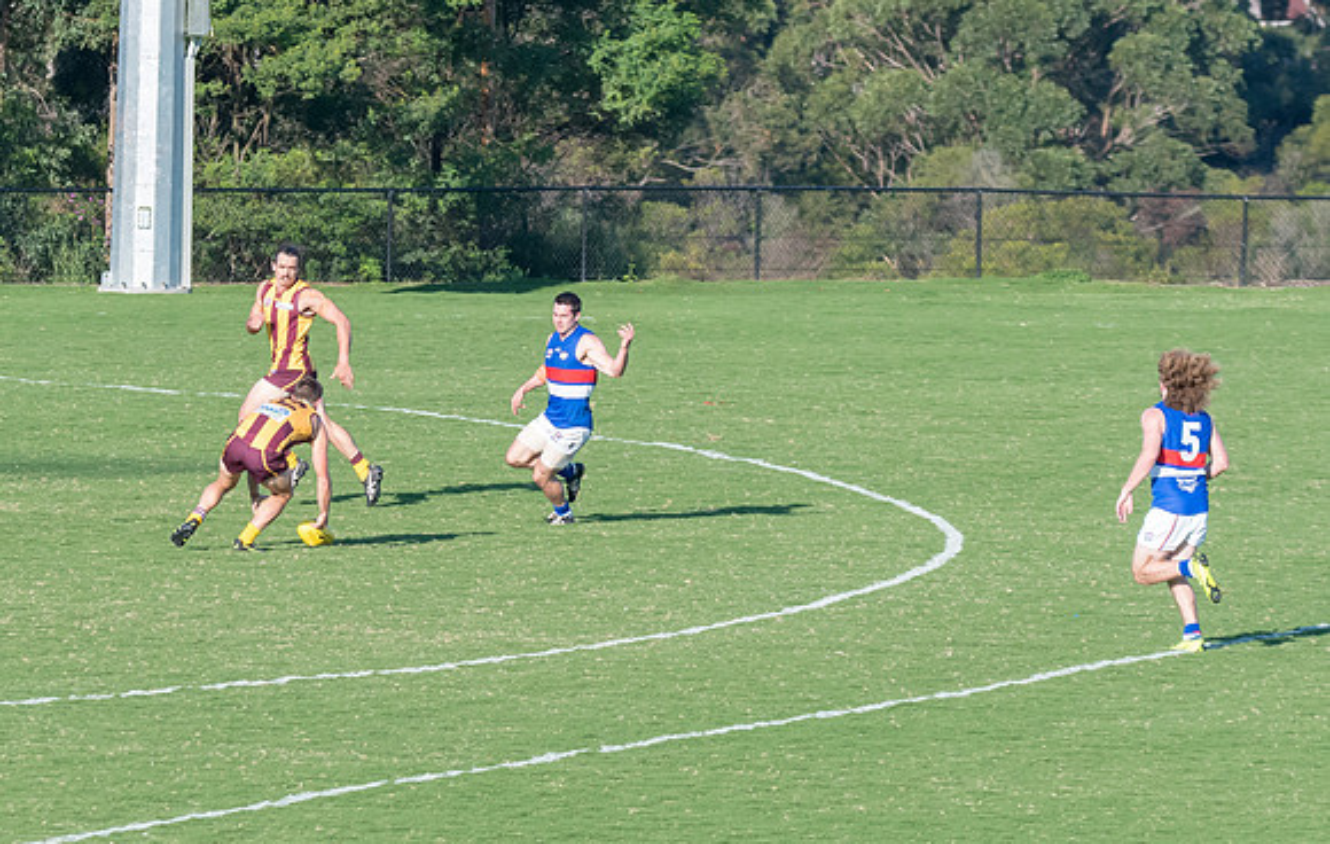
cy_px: 420
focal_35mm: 428
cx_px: 242
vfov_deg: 3.1
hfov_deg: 4.9
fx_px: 15598
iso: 800
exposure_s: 1/1250
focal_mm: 160
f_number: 7.1
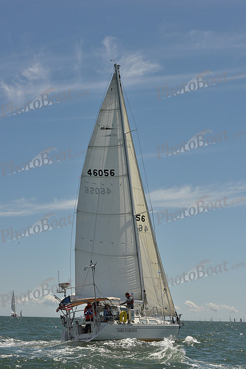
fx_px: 717
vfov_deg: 28.8
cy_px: 184
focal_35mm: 70
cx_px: 123
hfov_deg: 19.5
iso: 320
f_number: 14
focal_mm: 70
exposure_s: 1/800
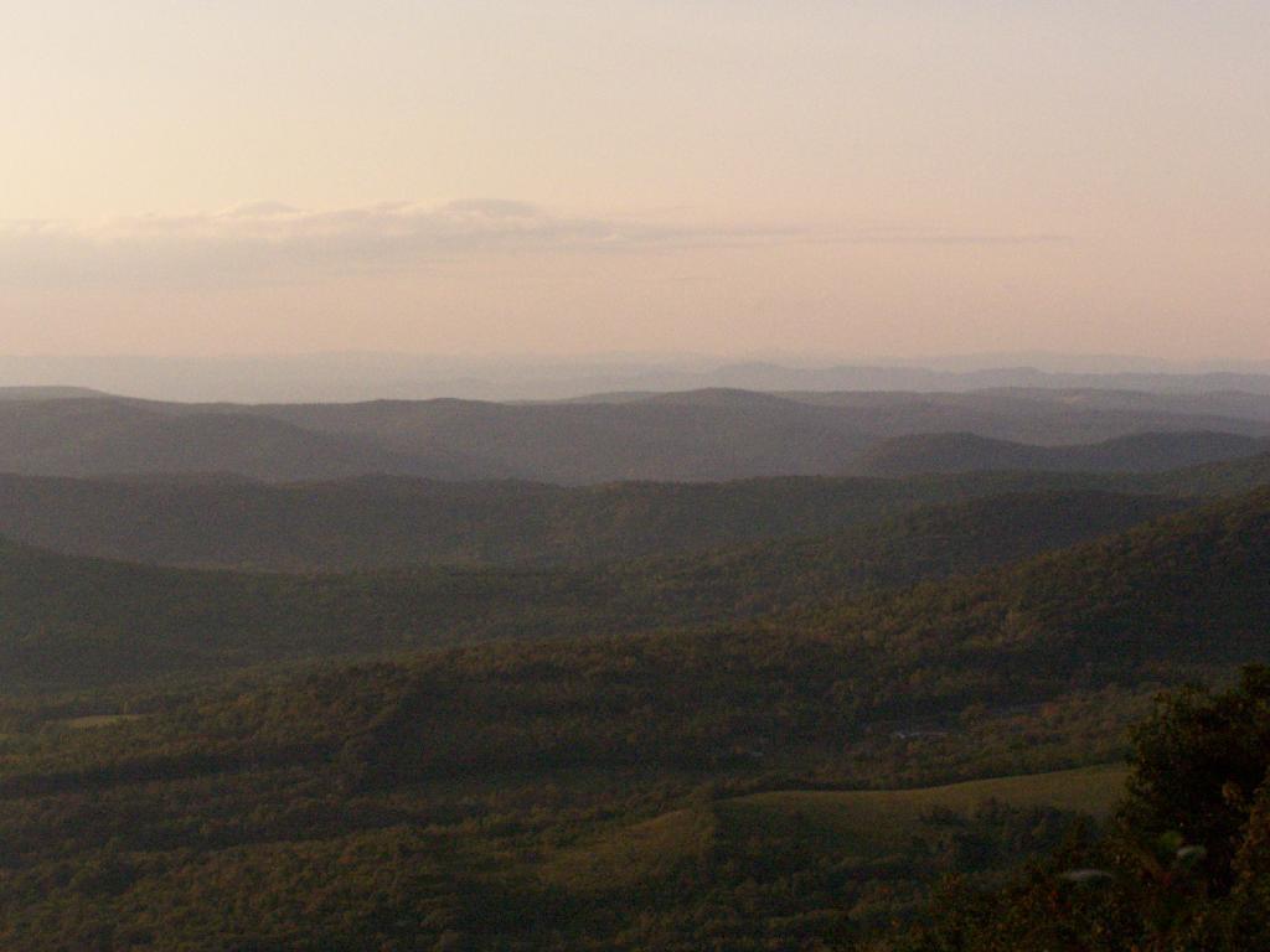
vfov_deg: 14.1
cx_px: 635
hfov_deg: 18.7
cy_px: 476
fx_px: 3852
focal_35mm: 105
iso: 400
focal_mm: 17.5
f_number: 6.3
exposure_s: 1/800
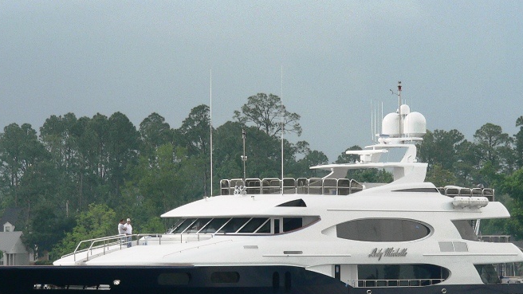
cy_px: 236
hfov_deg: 11.3
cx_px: 270
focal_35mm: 190
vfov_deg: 6.4
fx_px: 2635
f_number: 4.6
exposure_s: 1/500
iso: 80
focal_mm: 23.8
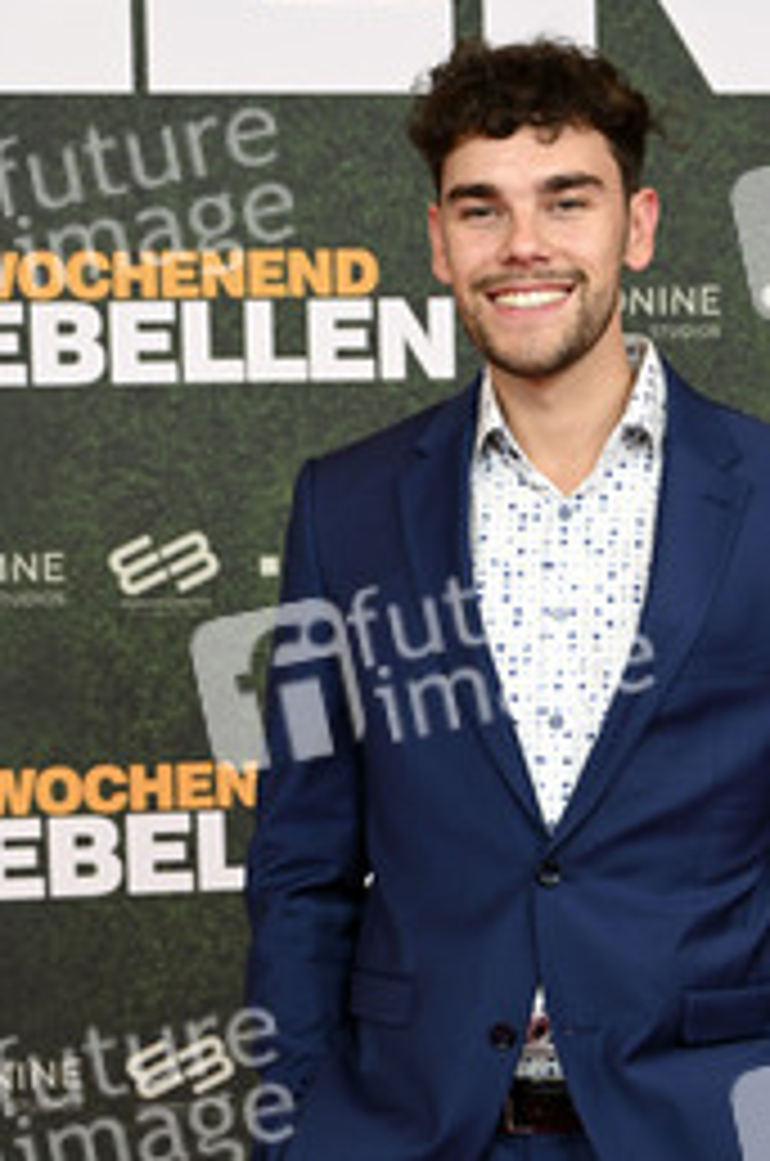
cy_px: 891
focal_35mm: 104
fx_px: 3350
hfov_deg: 13.1
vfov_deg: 19.5
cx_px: 554
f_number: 6.3
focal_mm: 67
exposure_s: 1/200
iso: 1000
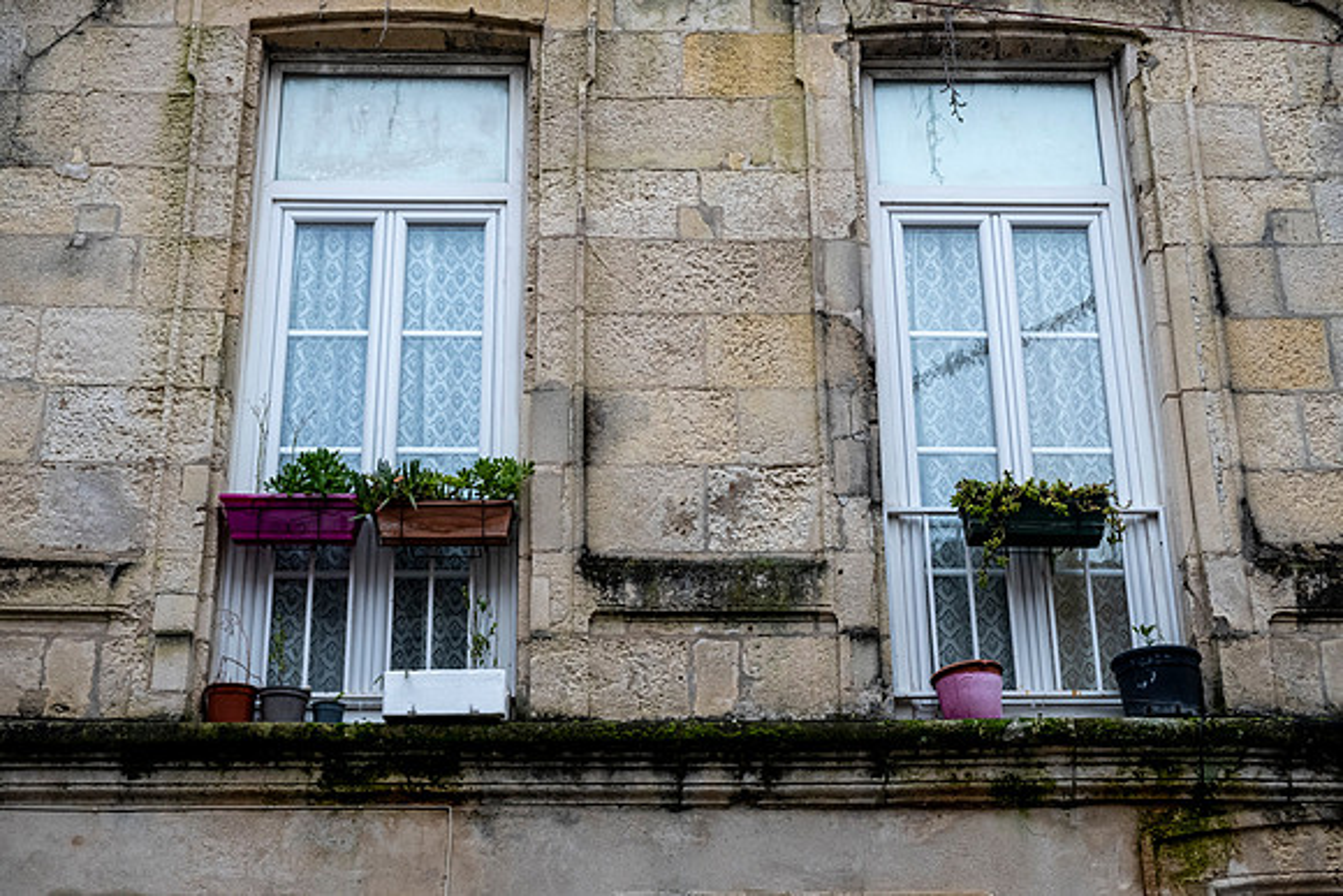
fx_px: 1903
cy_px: 448
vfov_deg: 26.5
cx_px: 672
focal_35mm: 51
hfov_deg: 38.9
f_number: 4.5
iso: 800
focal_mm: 34.3
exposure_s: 1/500
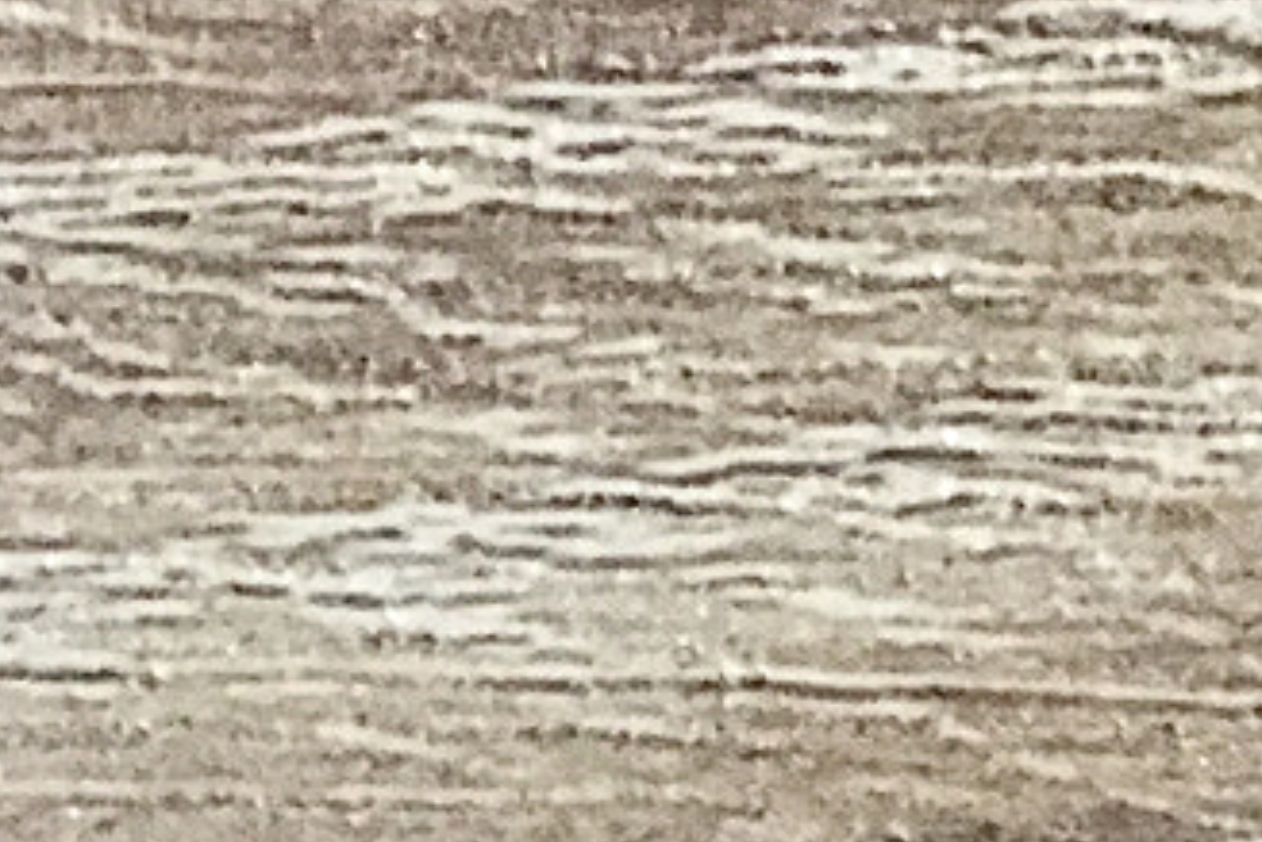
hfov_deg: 11.8
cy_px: 2111
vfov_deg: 8.4
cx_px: 2843
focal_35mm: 147
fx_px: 5155
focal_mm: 4.15
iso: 400
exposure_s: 1/17
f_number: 2.2
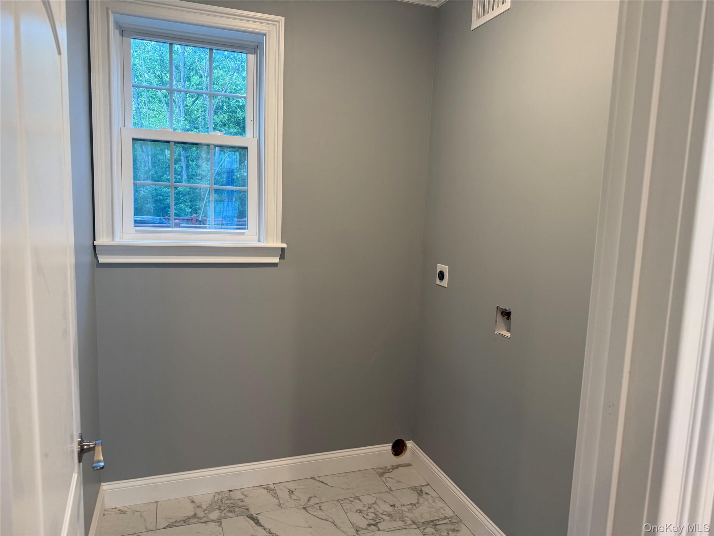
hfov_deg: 71.6
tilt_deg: -4.2
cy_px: 268
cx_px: 357
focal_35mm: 24
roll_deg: -3.2
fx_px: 495
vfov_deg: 56.8
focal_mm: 6.76
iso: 125
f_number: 1.78
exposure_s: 1/60
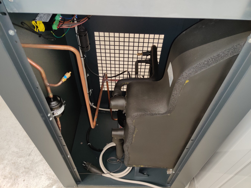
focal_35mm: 27
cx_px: 126
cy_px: 94
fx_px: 196
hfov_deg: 65.3
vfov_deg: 51.4
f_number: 1.65
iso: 500
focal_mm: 4.75
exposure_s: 1/20
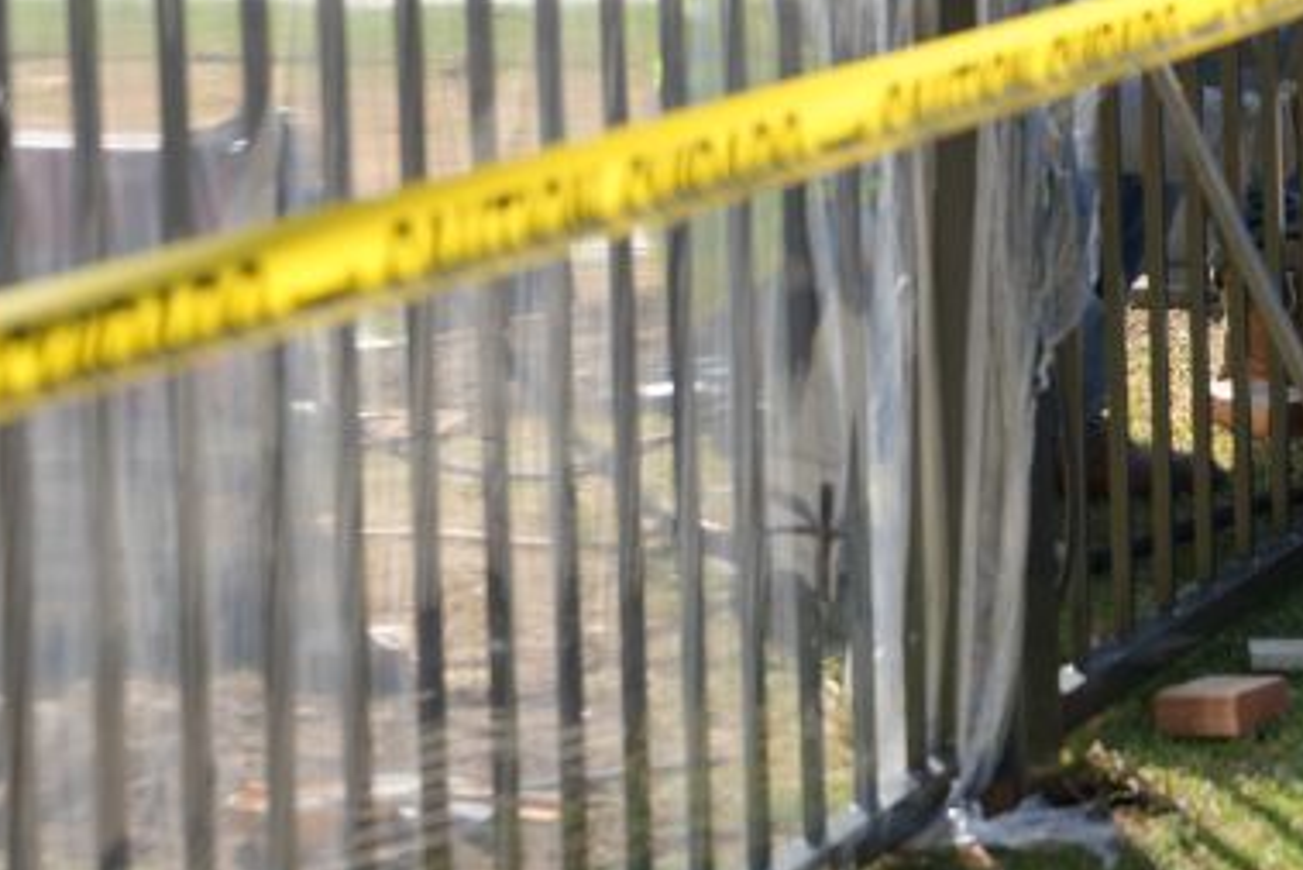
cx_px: 1279
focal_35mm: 189
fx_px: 6843
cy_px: -150
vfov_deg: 7.2
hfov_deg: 10.8
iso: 100
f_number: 4.5
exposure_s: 1/500
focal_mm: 70
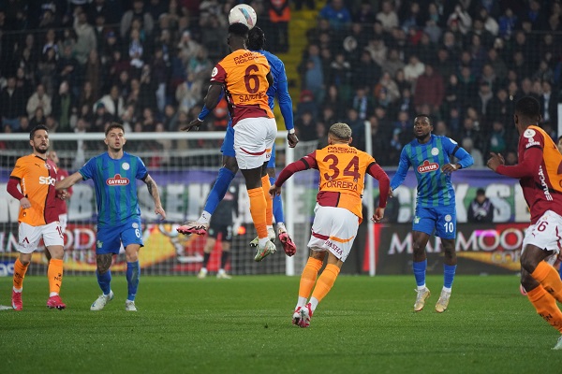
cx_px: 281
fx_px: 6244
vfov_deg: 3.4
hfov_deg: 5.2
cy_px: 187
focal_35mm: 400
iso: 5000
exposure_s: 1/750
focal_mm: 400
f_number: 5.6
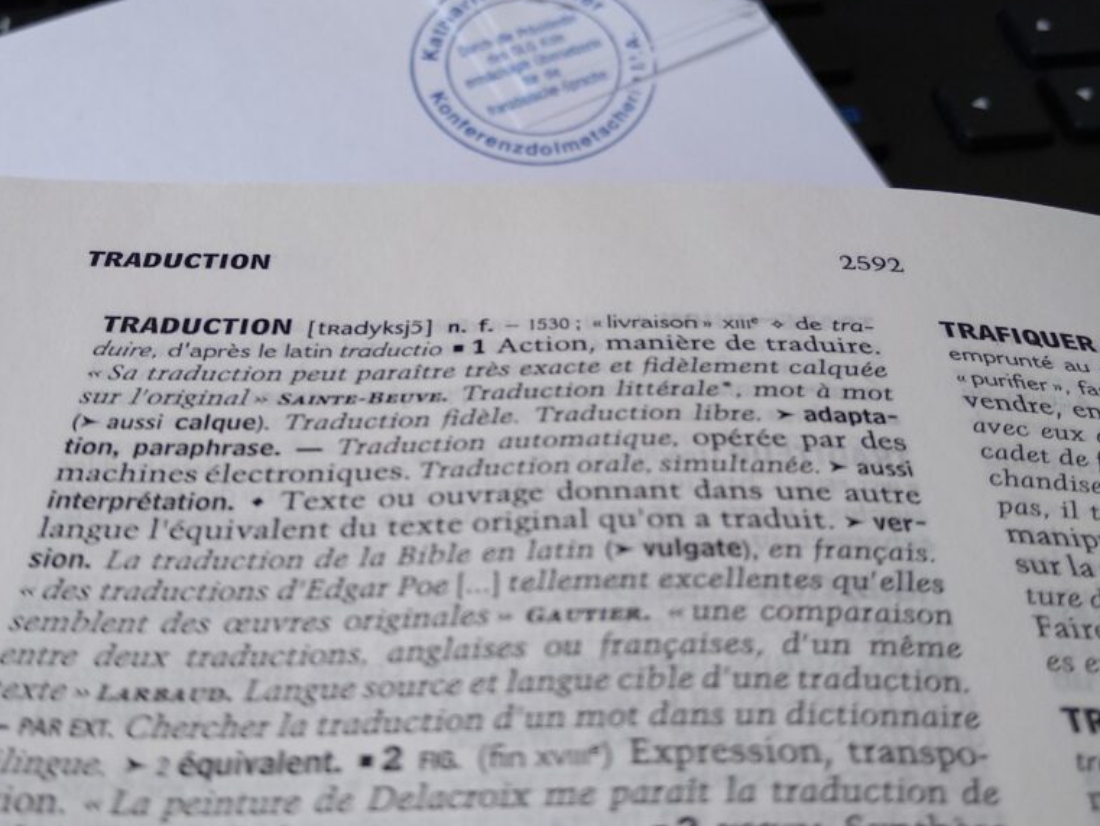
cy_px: 398
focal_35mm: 35
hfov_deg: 52.6
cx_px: 588
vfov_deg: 40.7
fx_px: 1112
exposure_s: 1/107
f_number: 2.2
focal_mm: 3.83
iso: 100
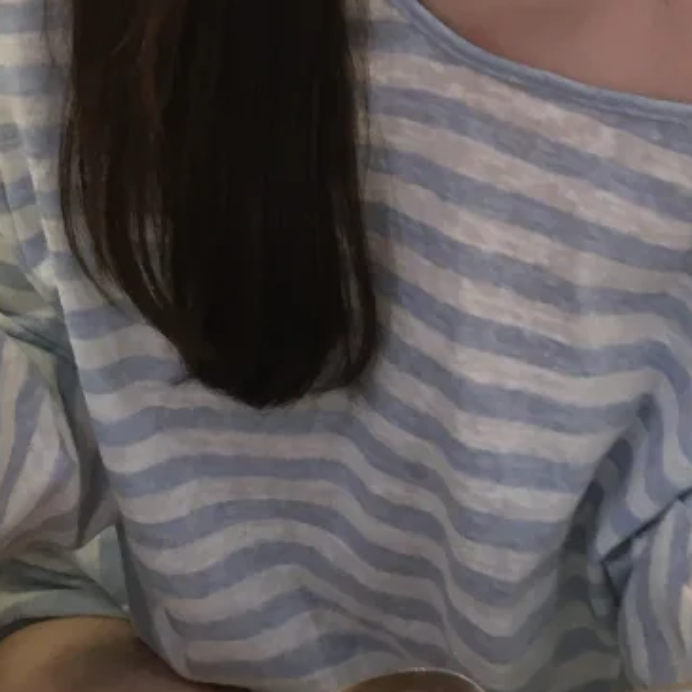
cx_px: 322
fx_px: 2284
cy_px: -121
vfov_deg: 16.6
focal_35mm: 101
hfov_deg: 17.2
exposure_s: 1/33
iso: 100
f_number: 2.2
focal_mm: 4.15
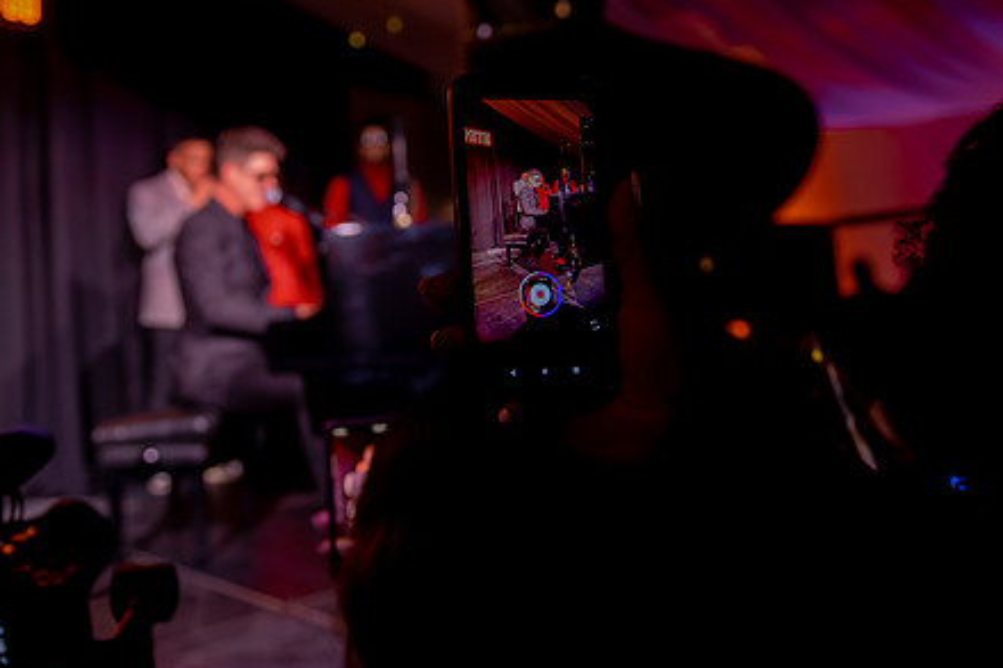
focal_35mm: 33
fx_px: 919
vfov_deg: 39.8
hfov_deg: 56.4
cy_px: 264
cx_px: 365
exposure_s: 1/125
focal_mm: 24
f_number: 2.8
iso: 1600
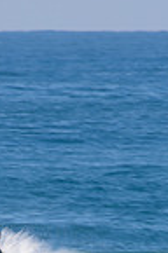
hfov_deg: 0.7
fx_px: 14094
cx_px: 24
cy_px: 284
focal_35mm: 2004
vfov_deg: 1.0
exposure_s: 1/13
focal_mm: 500
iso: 31
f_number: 11
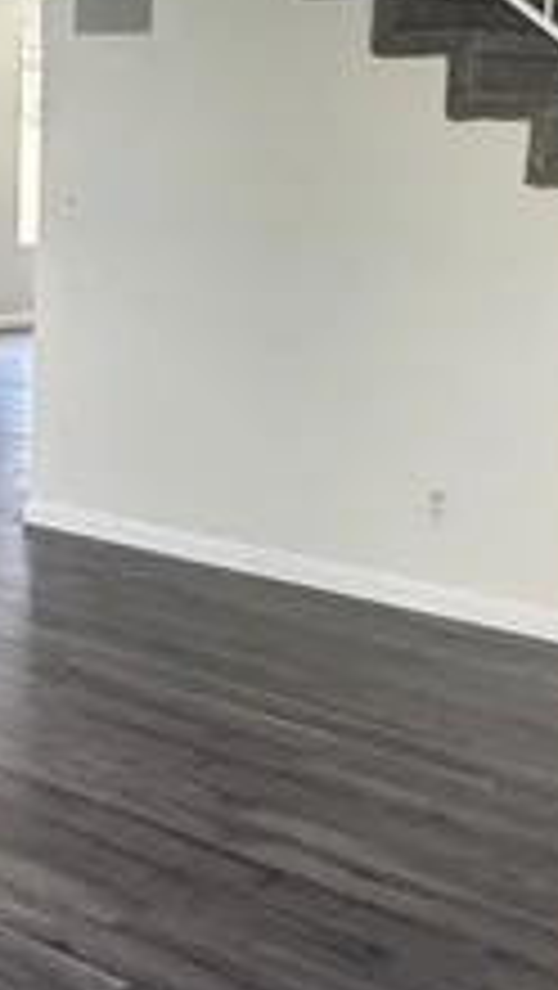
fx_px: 1865
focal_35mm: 71
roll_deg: -0.6
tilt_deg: -7.1
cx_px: -166
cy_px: 364
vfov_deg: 29.6
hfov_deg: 16.1
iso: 160
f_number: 2.2
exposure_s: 1/99
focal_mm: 2.22
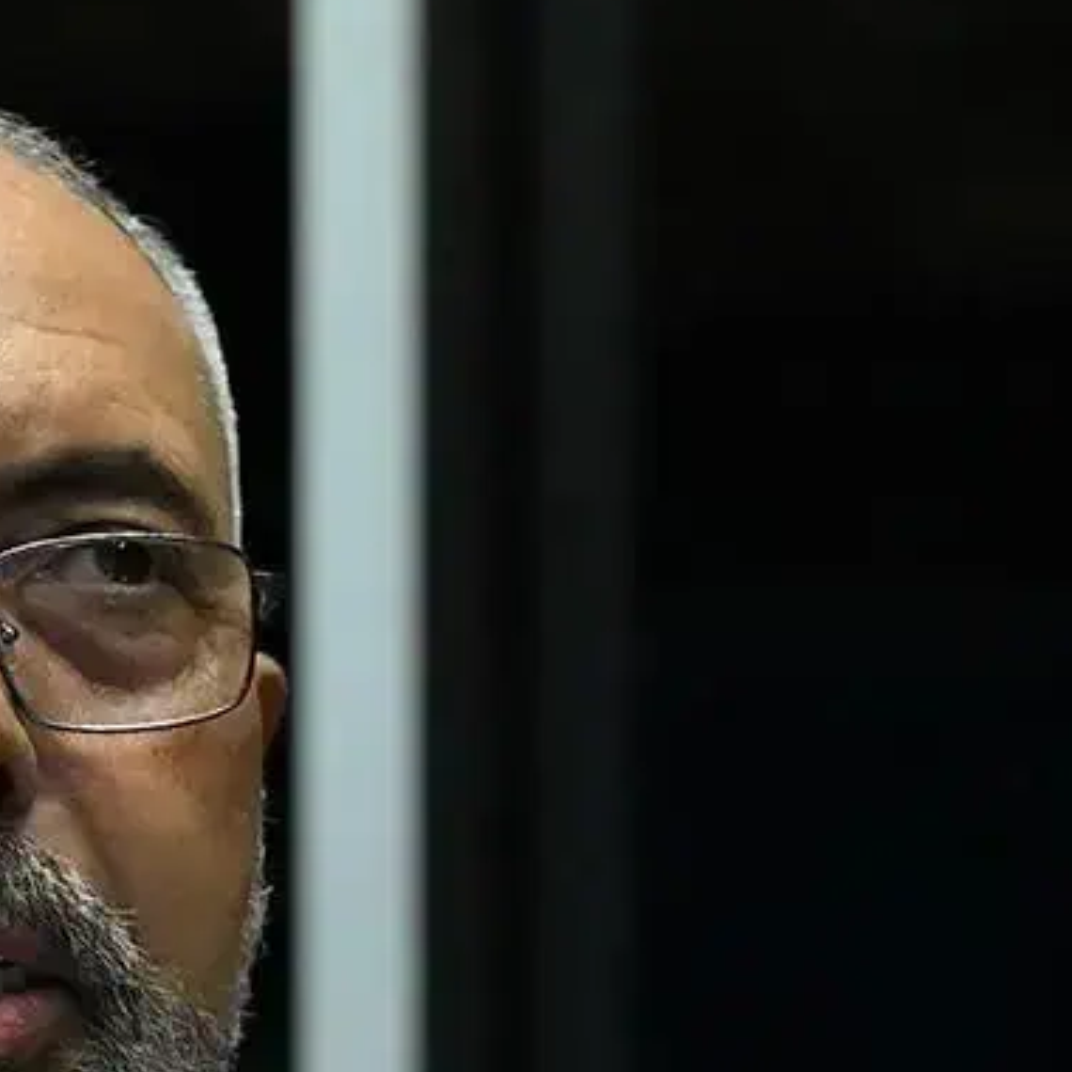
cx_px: -37
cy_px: 759
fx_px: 15591
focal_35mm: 445
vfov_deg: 3.9
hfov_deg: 3.9
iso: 5000
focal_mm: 155
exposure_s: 1/125
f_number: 5
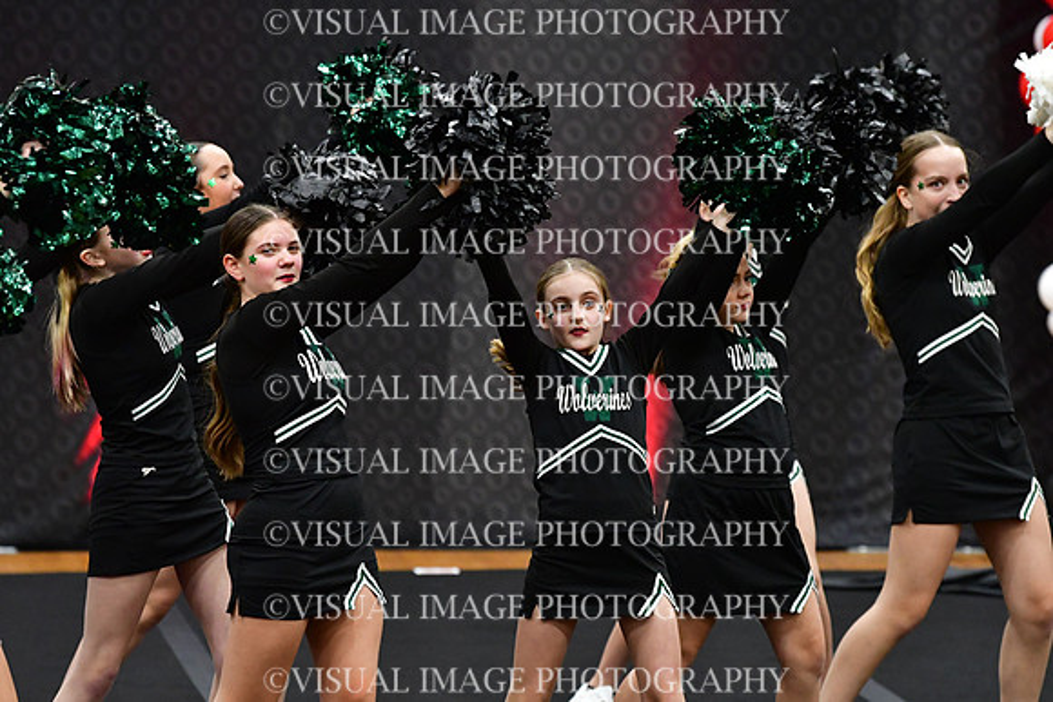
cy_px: 351
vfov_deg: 5.1
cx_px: 526
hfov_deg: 7.6
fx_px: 7899
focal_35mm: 270
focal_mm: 180
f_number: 3.5
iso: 5000
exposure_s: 1/500
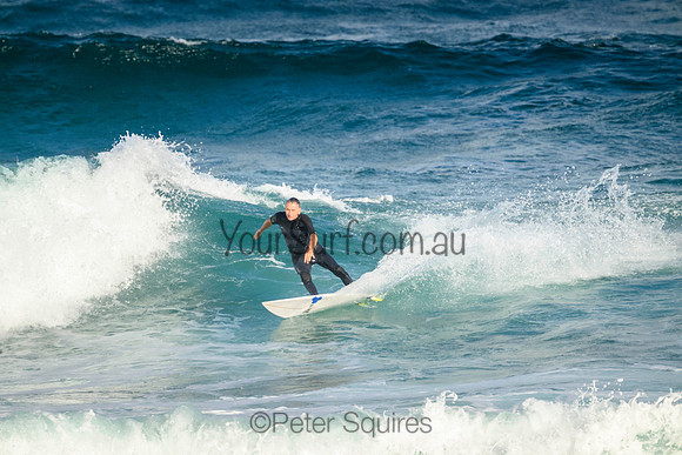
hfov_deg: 2.6
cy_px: 228
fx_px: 15158
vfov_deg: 1.7
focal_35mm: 800
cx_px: 341
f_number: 11
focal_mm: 800
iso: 1250
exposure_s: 1/1600
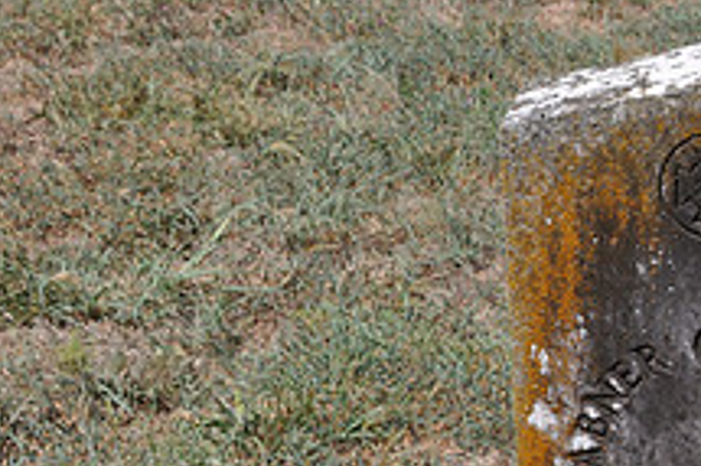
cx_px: 734
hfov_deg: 16.0
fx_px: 2439
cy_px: 481
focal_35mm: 125
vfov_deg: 10.8
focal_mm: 31
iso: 200
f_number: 13
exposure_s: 1/160
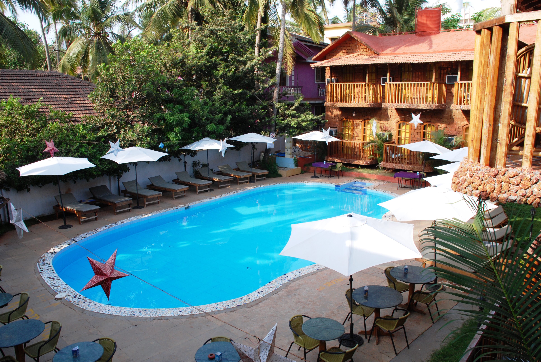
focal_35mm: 30
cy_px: 181
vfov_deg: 43.7
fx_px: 451
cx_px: 270
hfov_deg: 61.9
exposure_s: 1/60
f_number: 13
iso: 200
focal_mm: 20
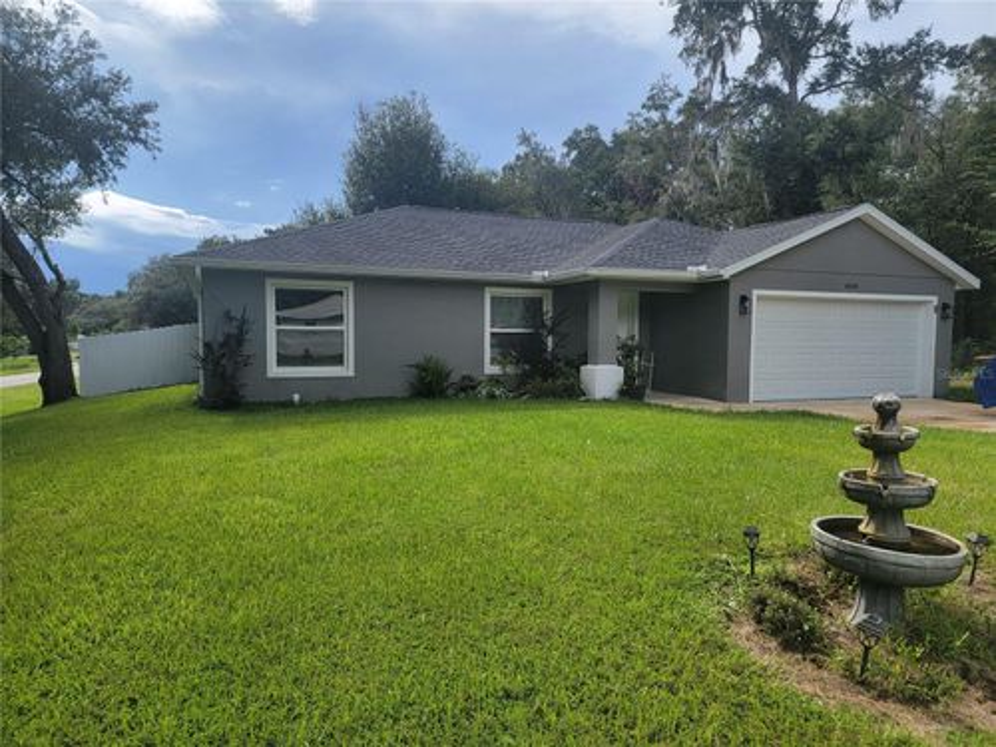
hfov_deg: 71.6
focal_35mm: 24
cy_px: 374
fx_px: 691
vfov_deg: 56.8
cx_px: 498
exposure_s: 1/643
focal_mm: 6.7
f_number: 1.8
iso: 16
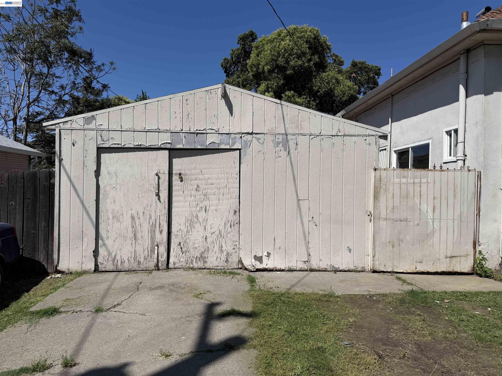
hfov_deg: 71.6
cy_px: 188
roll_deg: -0.5
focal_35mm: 24
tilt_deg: -0.2
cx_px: 251
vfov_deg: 56.8
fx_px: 348
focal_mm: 6.76
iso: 80
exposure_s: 1/8130
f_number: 1.78
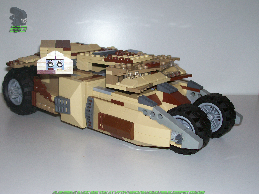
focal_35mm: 53
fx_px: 397
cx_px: 130
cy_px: 97
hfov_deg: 36.2
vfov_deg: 27.5
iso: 80
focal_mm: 8.7
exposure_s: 1/73.3
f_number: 3.2
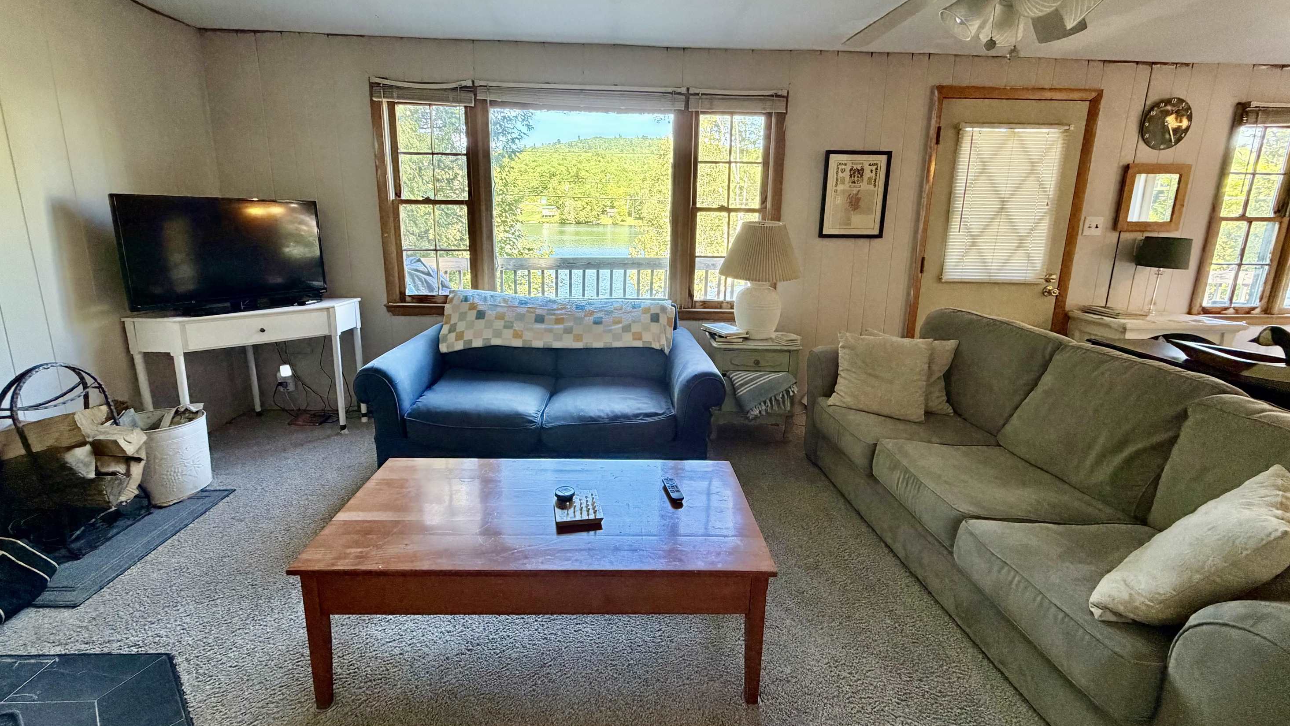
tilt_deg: -11.2
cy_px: 328
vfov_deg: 66.9
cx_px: 634
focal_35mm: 16
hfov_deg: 99.4
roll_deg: -0.9
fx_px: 547
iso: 320
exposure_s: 1/60
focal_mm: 2.22
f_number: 2.2
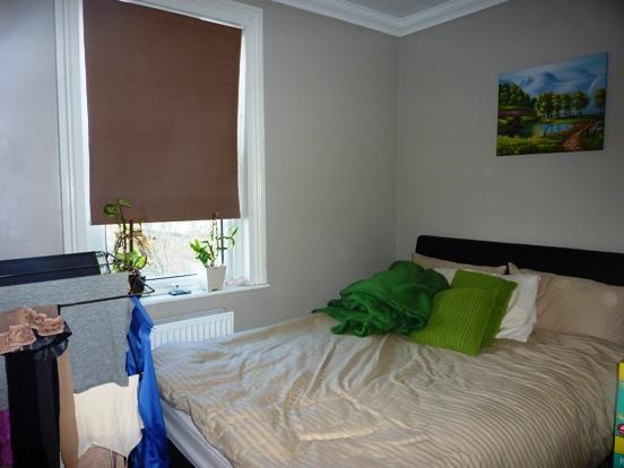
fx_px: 451
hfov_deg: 69.4
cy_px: 234
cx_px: 312
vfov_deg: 54.9
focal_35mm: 25
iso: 125
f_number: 3.3
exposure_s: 1/30
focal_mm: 4.1
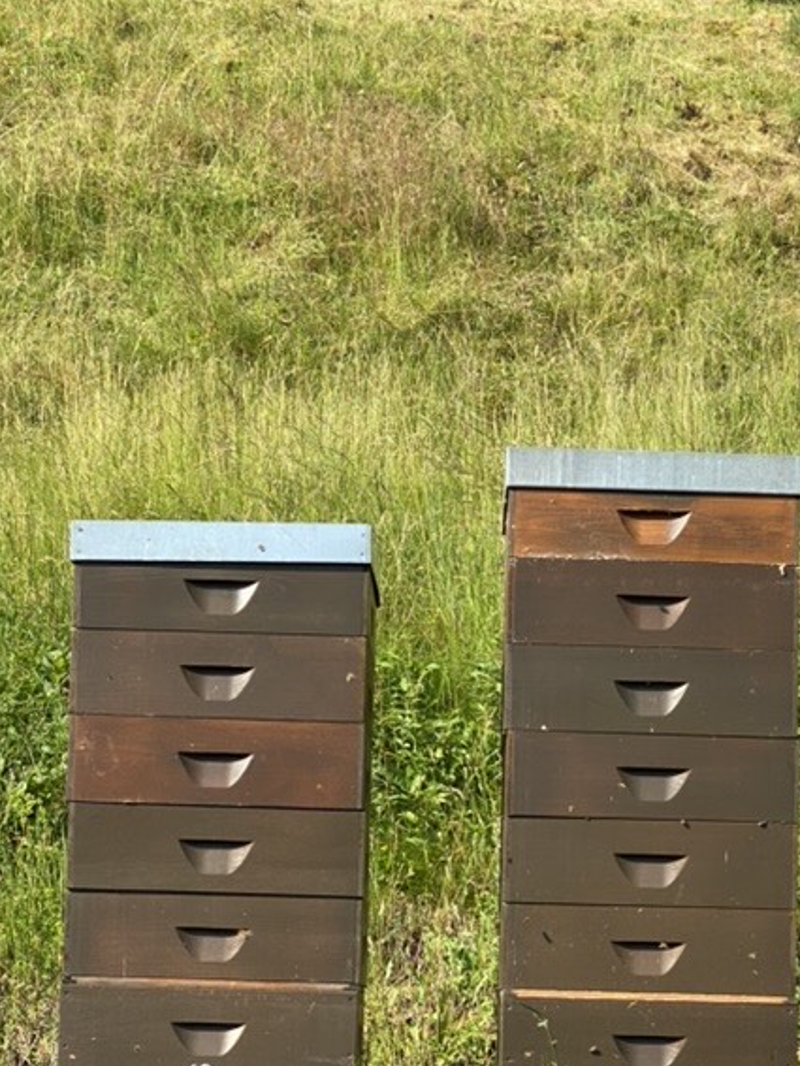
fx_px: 2894
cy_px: 797
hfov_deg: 15.7
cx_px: 527
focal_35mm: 94
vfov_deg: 20.7
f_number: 2
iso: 20
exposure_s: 1/648
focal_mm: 6
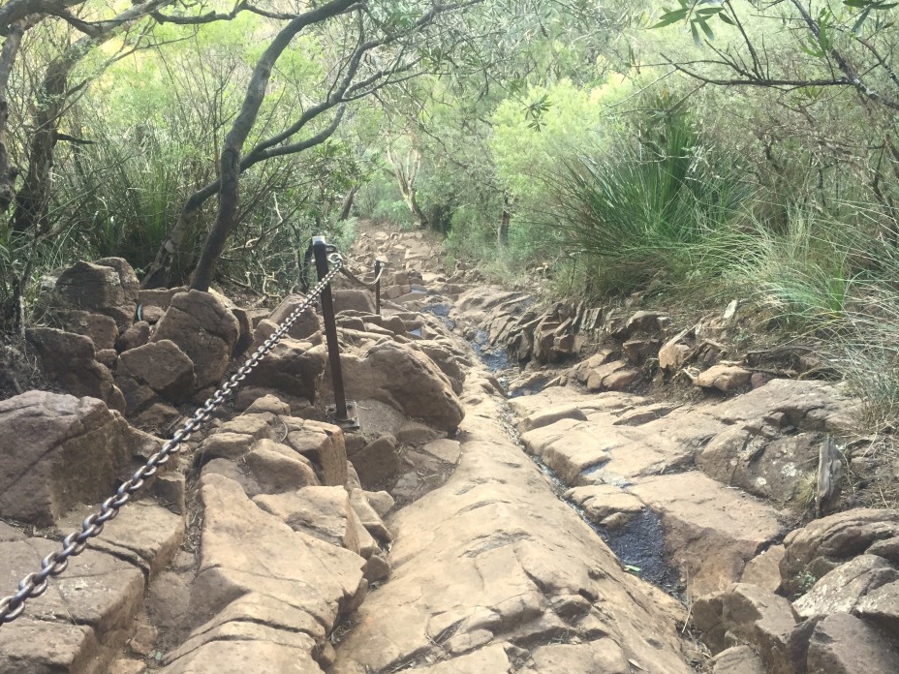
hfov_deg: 56.8
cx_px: 453
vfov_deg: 44.1
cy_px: 370
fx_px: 831
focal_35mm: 32
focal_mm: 4.15
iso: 64
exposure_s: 1/30
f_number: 2.2
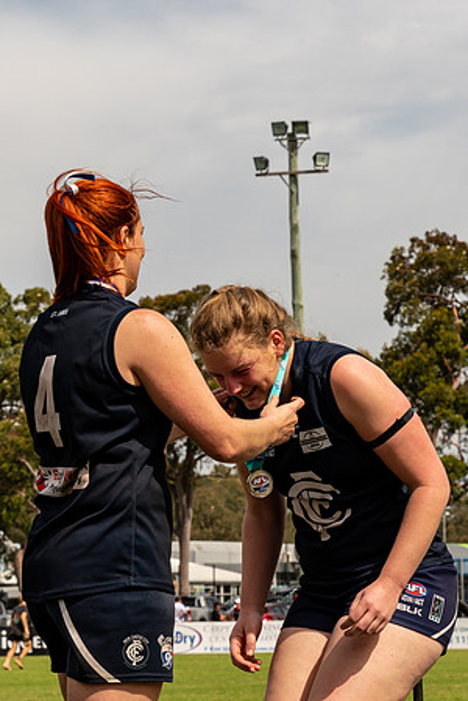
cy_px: 334
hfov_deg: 9.7
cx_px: 199
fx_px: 2754
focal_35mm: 141
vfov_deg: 14.5
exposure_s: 1/640
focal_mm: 60
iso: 200
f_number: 8
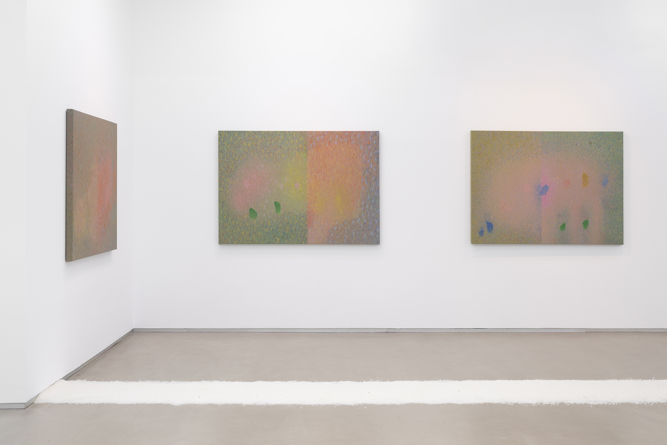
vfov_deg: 32.6
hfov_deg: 47.4
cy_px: 222
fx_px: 760
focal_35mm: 41
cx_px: 334
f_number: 16
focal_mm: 41
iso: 64
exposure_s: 1
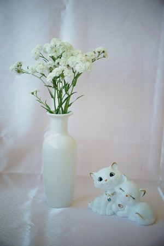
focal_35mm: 60
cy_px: 123
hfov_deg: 22.6
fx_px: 410
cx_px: 82
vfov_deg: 33.4
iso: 200
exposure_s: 1/160
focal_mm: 40
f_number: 5.6
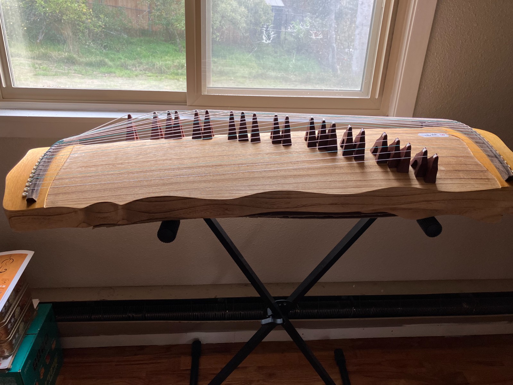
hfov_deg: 63.4
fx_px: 415
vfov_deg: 49.7
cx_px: 256
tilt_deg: -24.3
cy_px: 192
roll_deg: -3.7
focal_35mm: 28
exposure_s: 1/104
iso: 80
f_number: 1.8
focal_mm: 3.99
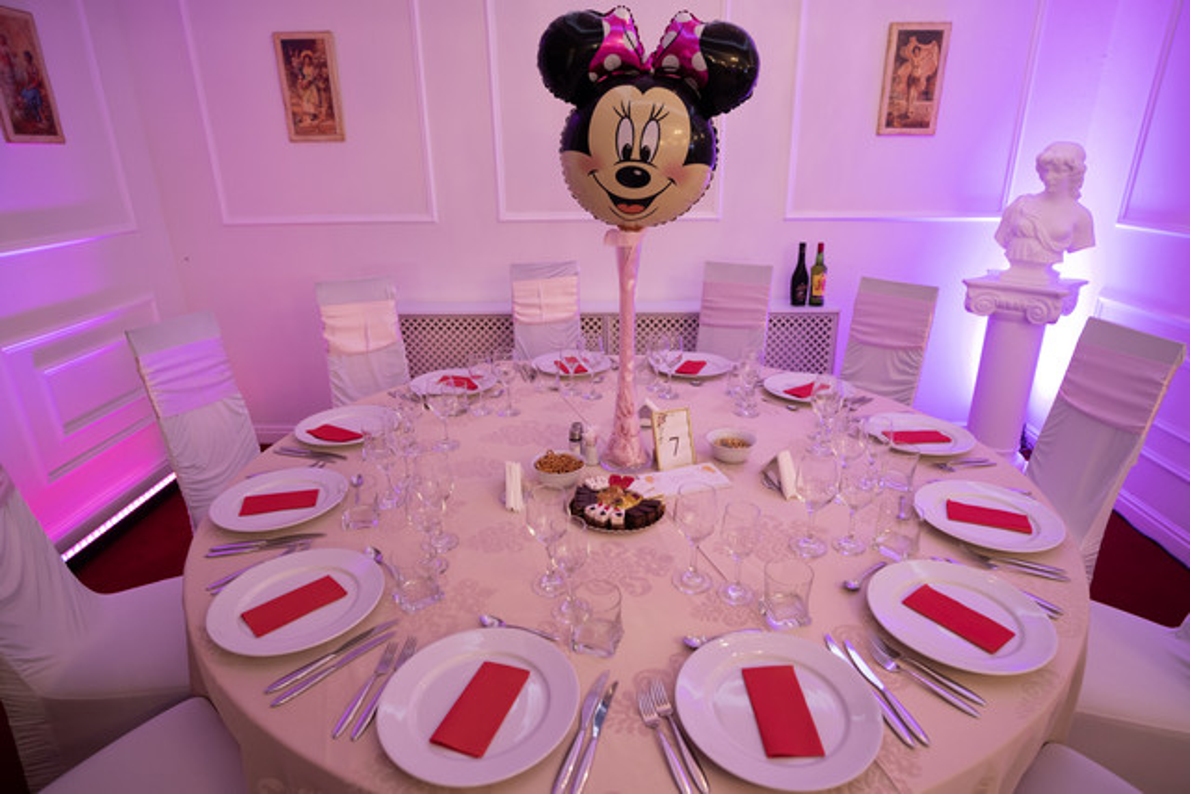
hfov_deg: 84.0
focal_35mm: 20
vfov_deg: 62.0
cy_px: 397
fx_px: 661
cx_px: 595
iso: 400
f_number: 2
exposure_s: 1/60
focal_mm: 13
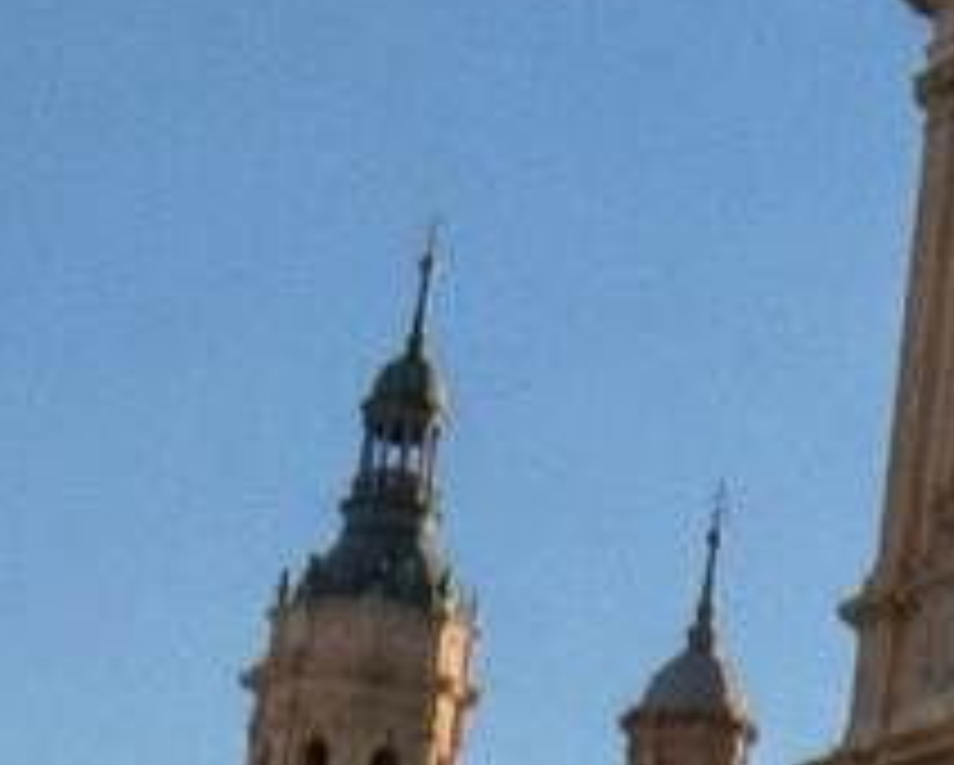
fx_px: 3843
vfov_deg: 11.4
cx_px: 2799
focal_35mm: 136
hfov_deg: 10.4
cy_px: 488
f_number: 10
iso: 200
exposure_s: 1/125
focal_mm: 24
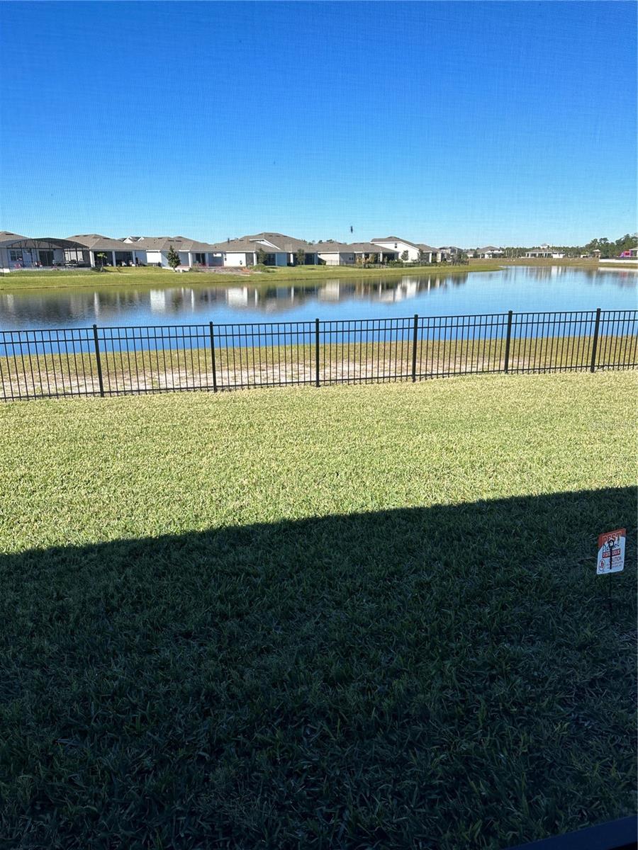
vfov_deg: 71.6
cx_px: 319
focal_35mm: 24
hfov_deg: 56.8
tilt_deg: -15.5
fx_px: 590
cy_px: 425
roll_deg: +0.3
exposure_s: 1/2410
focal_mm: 6.86
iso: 80
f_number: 1.78
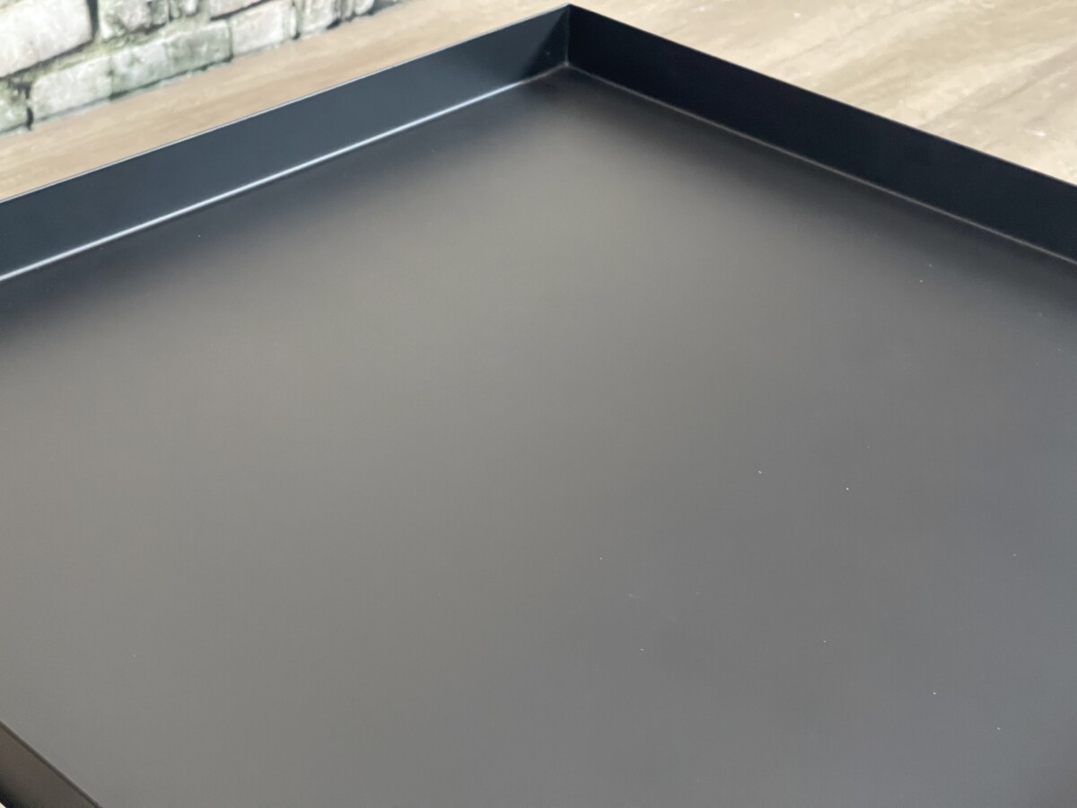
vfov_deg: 22.9
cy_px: 404
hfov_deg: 30.3
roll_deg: -1.2
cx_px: 538
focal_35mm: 64
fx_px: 1991
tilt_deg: -32.3
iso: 640
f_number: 2.2
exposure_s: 1/50
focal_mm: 7.5
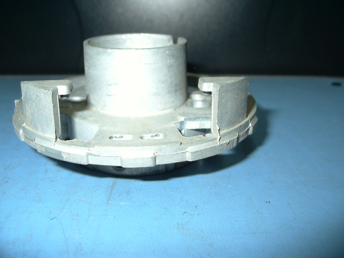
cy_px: 129
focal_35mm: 35
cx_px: 172
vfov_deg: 40.7
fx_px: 348
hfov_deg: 52.6
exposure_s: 1/64.1
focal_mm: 5.4
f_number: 2.8
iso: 100
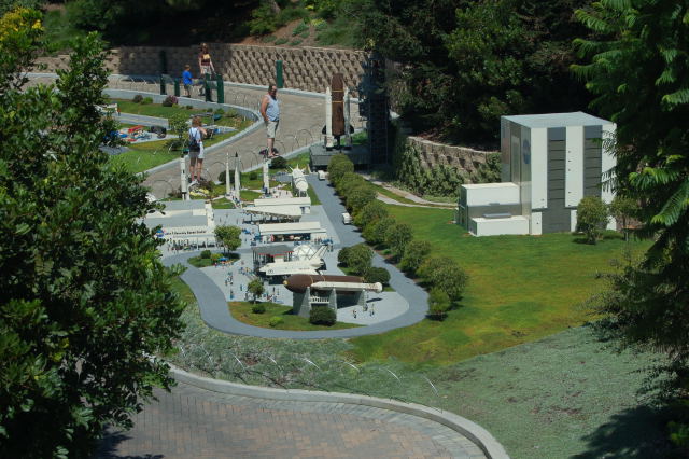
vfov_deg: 16.5
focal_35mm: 82
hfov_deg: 24.6
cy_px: 230
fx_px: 1578
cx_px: 344
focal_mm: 55
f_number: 8
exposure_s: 1/250
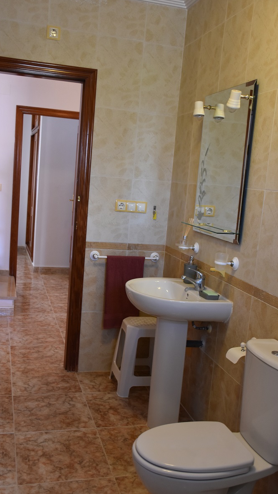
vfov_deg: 54.6
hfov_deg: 32.4
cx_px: 127
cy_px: 247
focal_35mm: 37
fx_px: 479
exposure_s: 1/60
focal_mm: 23
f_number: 4
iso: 800
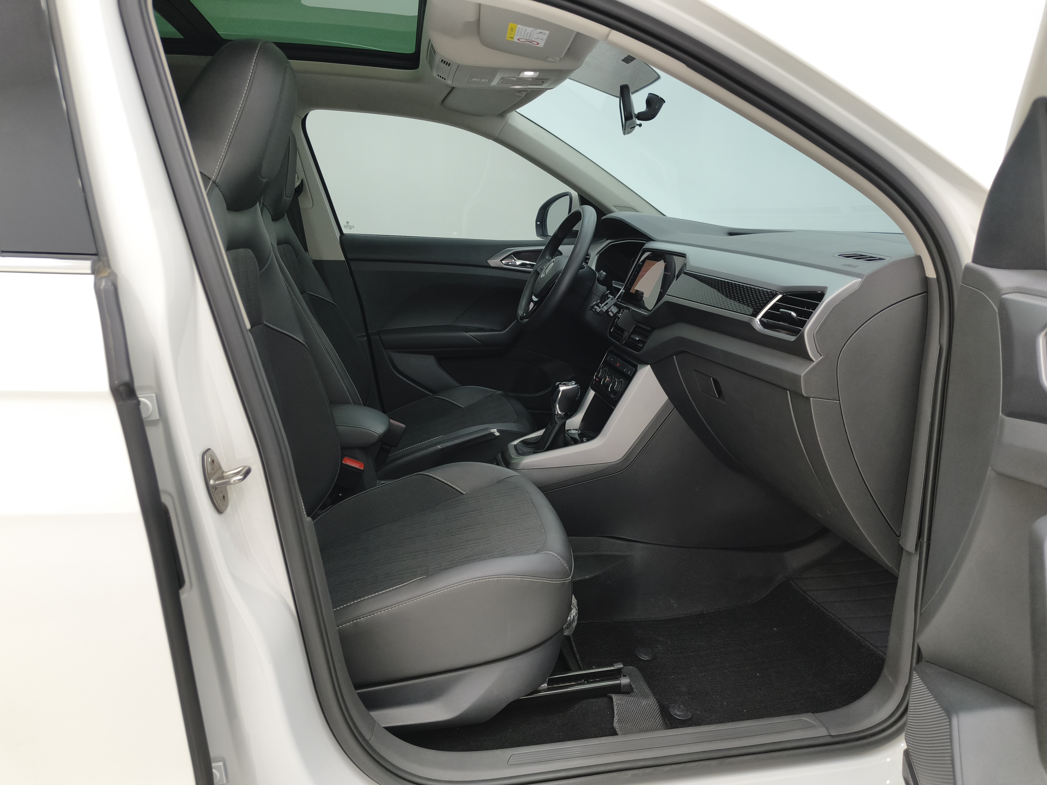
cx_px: 524
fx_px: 696
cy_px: 392
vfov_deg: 58.9
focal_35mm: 23
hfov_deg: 73.9
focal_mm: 5.56
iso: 100
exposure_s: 1/53.3
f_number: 1.88
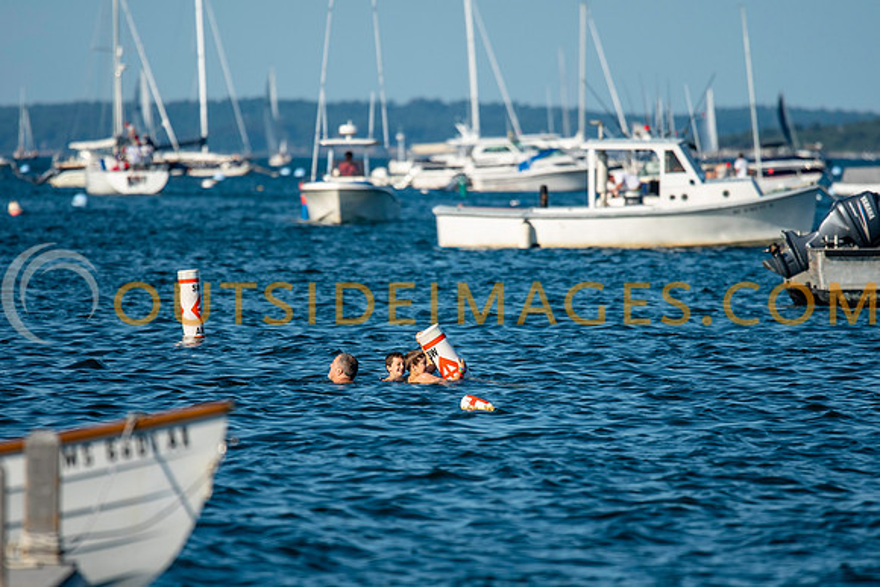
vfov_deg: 2.5
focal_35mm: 541
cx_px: 440
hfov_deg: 3.8
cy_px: 353
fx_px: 13231
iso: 200
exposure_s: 1/2000
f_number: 4
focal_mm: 300
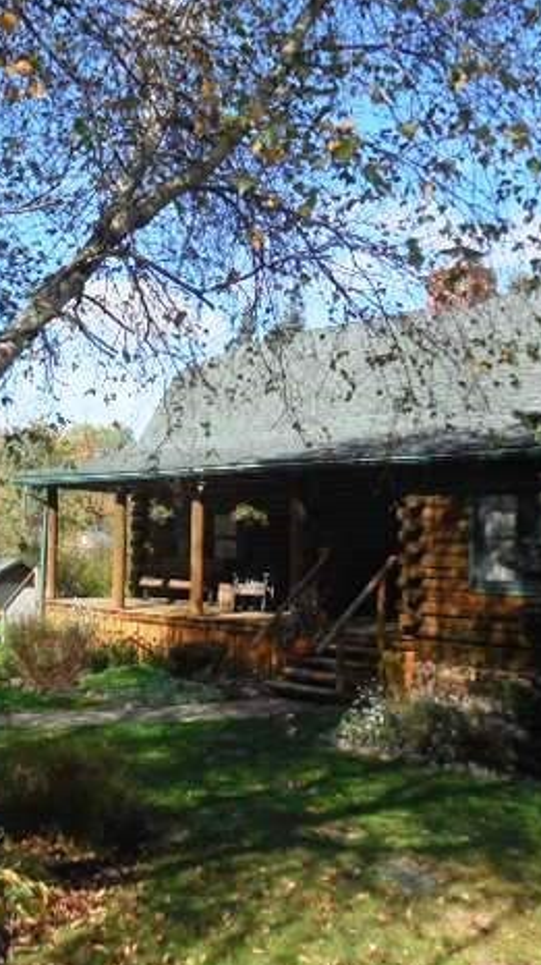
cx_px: 104
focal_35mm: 39
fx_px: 996
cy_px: 481
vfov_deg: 51.6
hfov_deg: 29.6
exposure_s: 1/1000
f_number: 3.5
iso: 125
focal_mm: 4.6
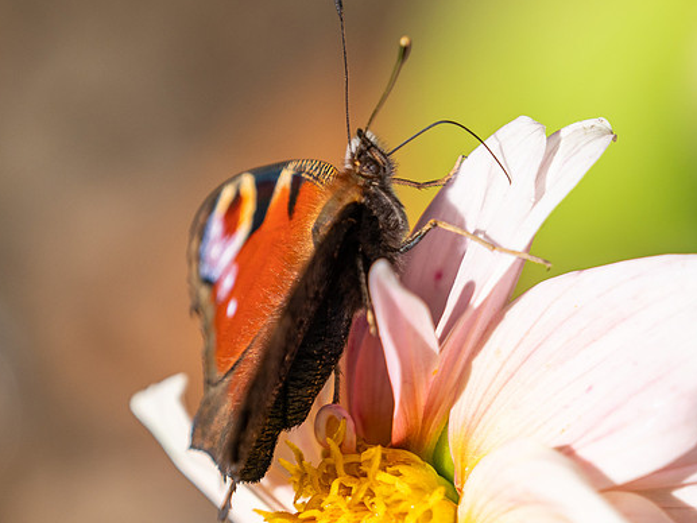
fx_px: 11319
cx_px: 328
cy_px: 234
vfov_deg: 2.6
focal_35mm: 562
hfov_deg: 3.5
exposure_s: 1/1000
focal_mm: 250
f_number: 5.6
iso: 320
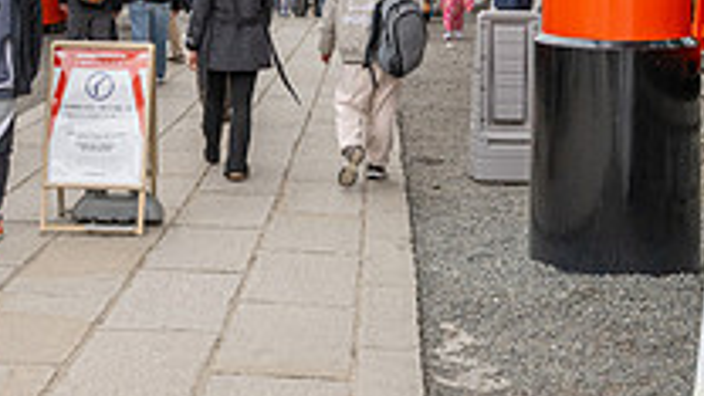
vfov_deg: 16.7
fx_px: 1307
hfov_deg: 30.1
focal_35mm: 70
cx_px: 308
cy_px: -48
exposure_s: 1/500
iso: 720
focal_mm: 24
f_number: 8
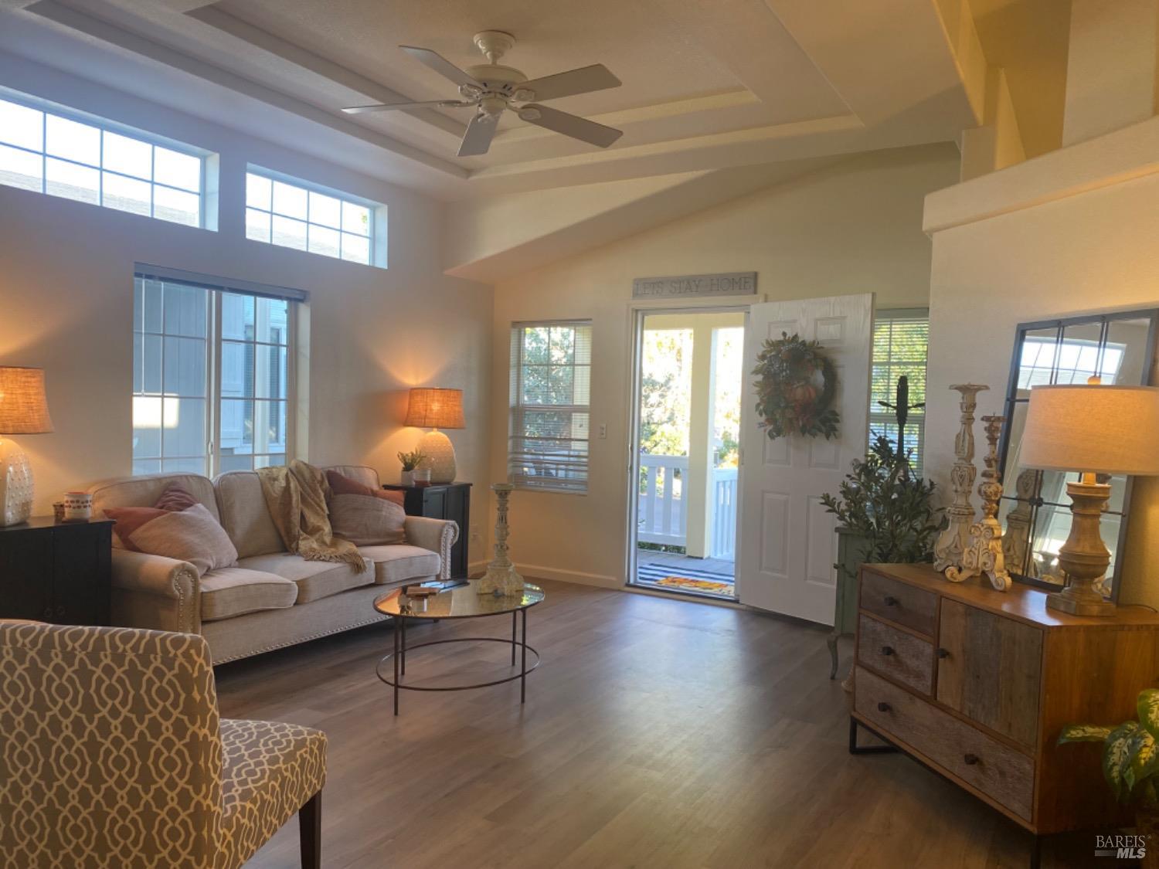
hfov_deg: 67.3
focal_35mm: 26
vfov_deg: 53.1
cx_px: 580
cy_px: 434
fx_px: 871
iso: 80
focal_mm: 4.25
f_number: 1.8
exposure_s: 1/120
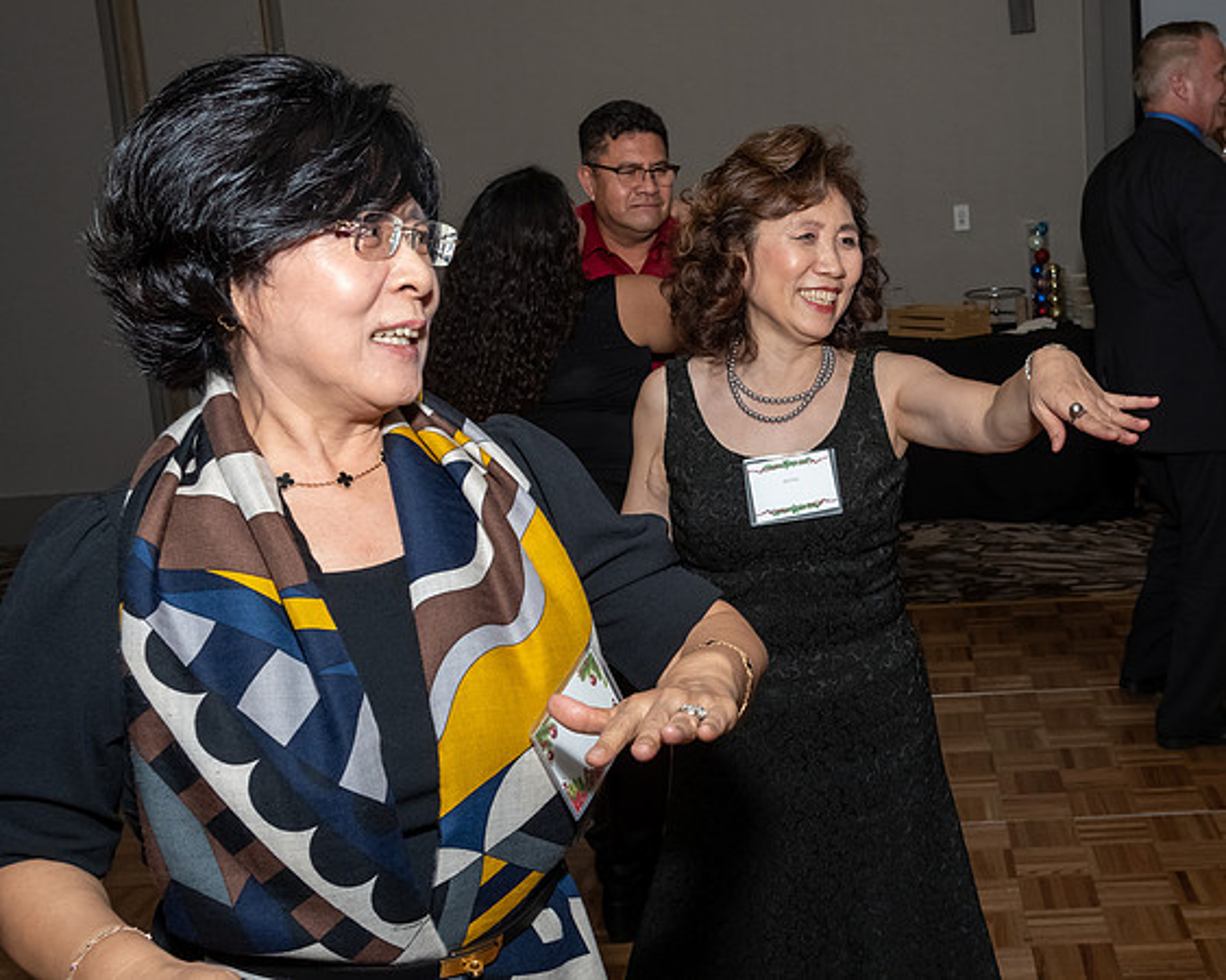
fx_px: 1631
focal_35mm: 45
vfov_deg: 33.4
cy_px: 442
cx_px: 852
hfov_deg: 40.5
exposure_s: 1/250
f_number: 7.1
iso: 500
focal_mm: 23
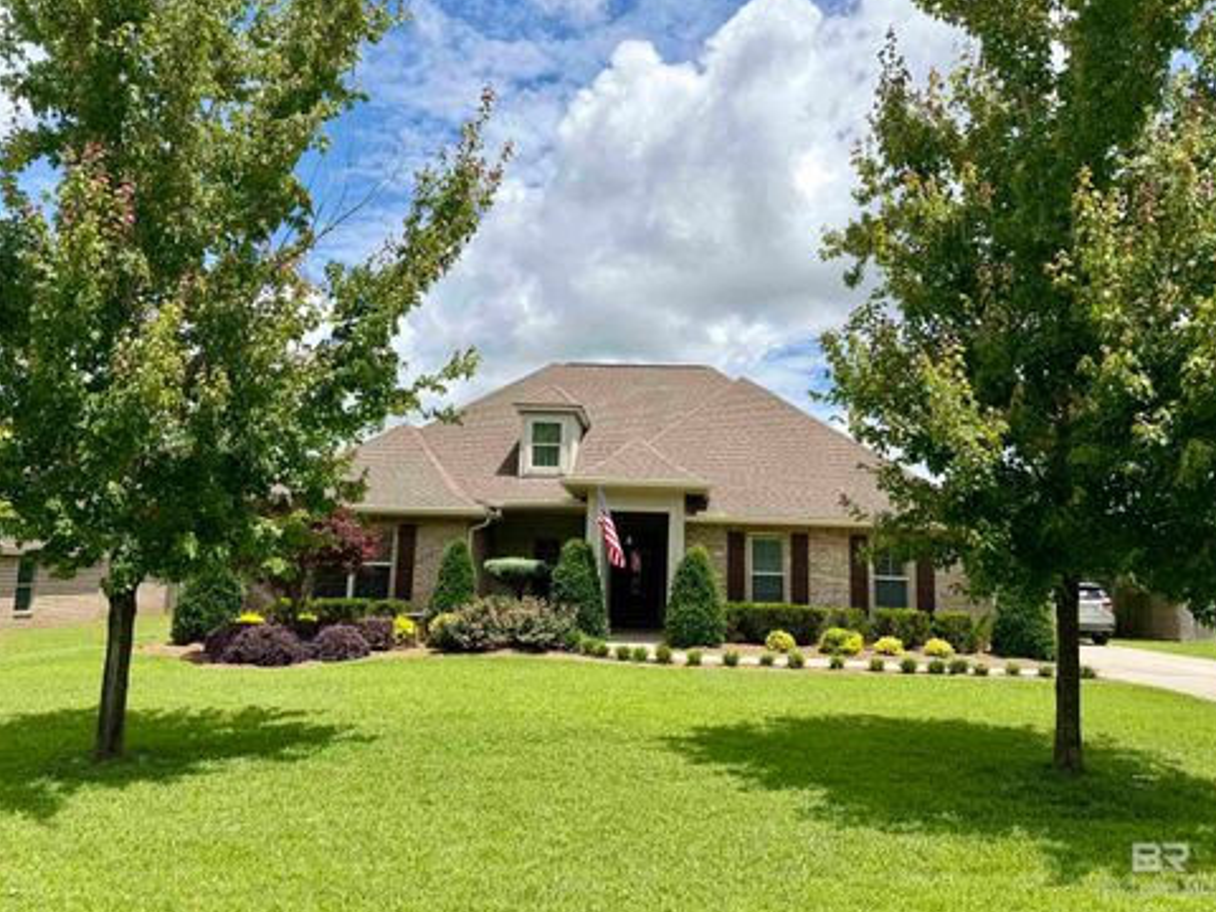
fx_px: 878
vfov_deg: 54.9
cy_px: 455
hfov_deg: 69.4
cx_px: 631
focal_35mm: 25
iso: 80
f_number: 1.78
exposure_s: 1/5319
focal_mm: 6.76
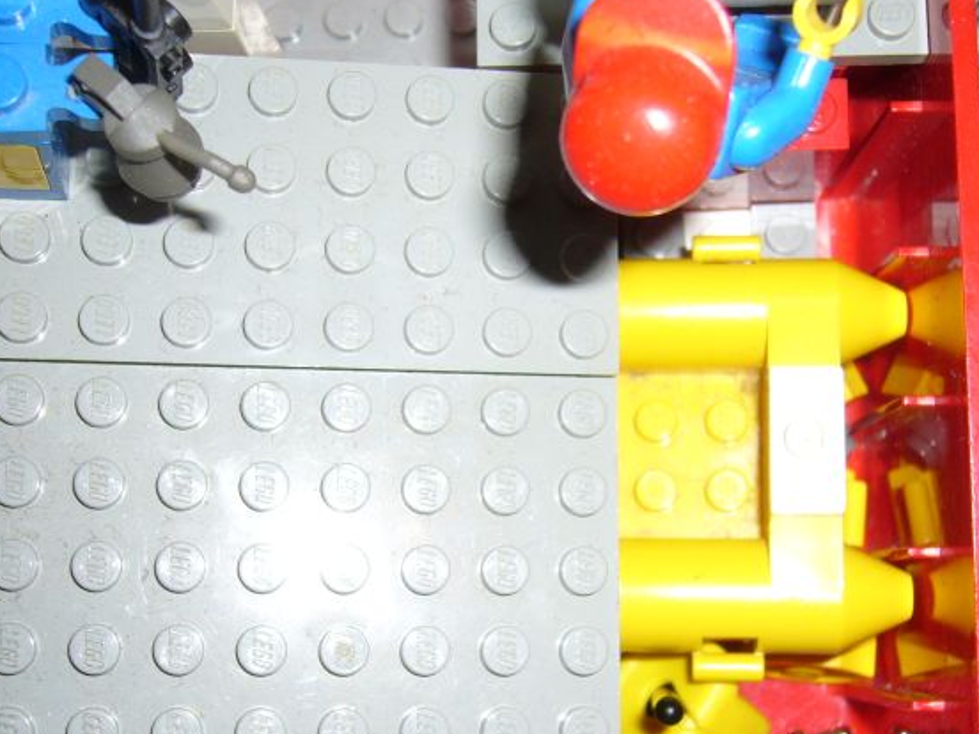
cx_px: 459
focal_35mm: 58
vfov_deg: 25.2
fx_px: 1640
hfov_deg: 33.2
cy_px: 427
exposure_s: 1/60
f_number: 3
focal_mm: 6.6
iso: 80
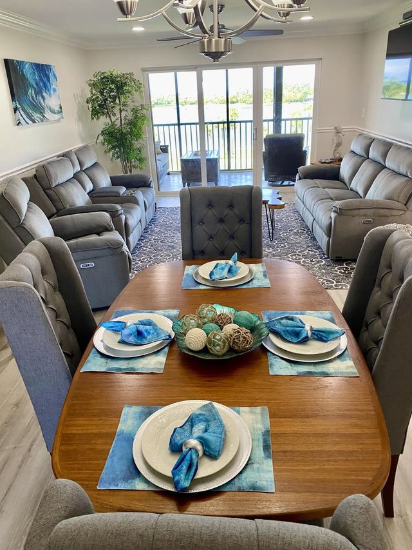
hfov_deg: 53.1
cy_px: 275
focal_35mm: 26
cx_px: 206
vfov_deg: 67.3
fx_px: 412
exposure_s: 1/60
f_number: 1.8
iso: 125
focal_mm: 4.25
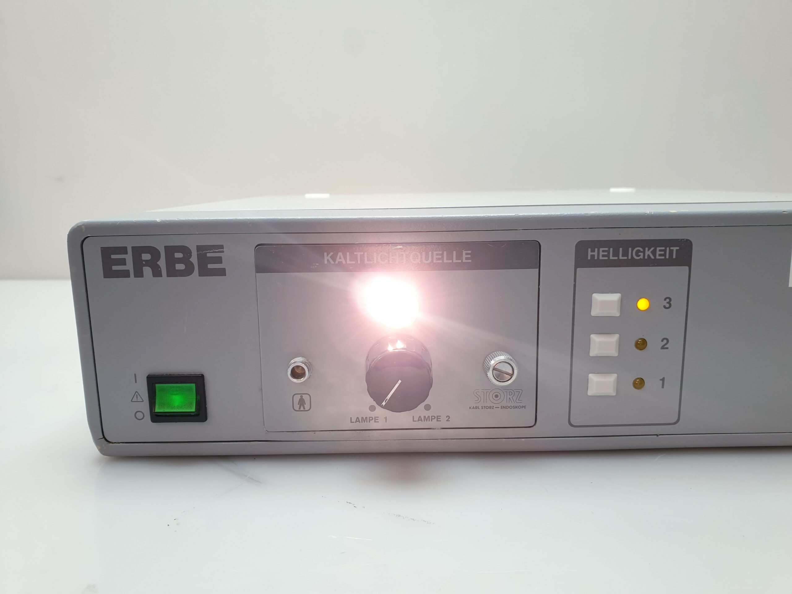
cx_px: 396
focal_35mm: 26
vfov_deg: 53.1
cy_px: 297
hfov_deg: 67.3
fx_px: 595
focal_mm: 4.3
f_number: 2.4
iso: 50
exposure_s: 1/50
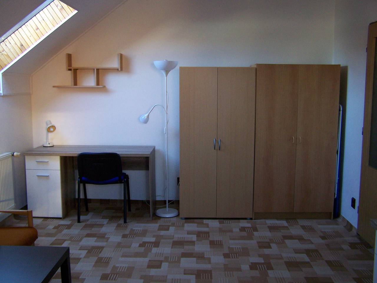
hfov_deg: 49.0
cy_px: 142
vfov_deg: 37.7
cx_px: 188
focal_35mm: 38
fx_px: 414
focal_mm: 6.3
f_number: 2.8
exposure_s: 1/30
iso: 200
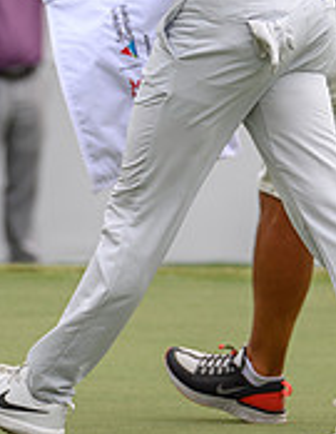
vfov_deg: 2.4
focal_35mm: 799
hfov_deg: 1.9
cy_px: -149
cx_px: 354
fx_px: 10121
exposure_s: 1/500
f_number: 4
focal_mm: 200
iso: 160
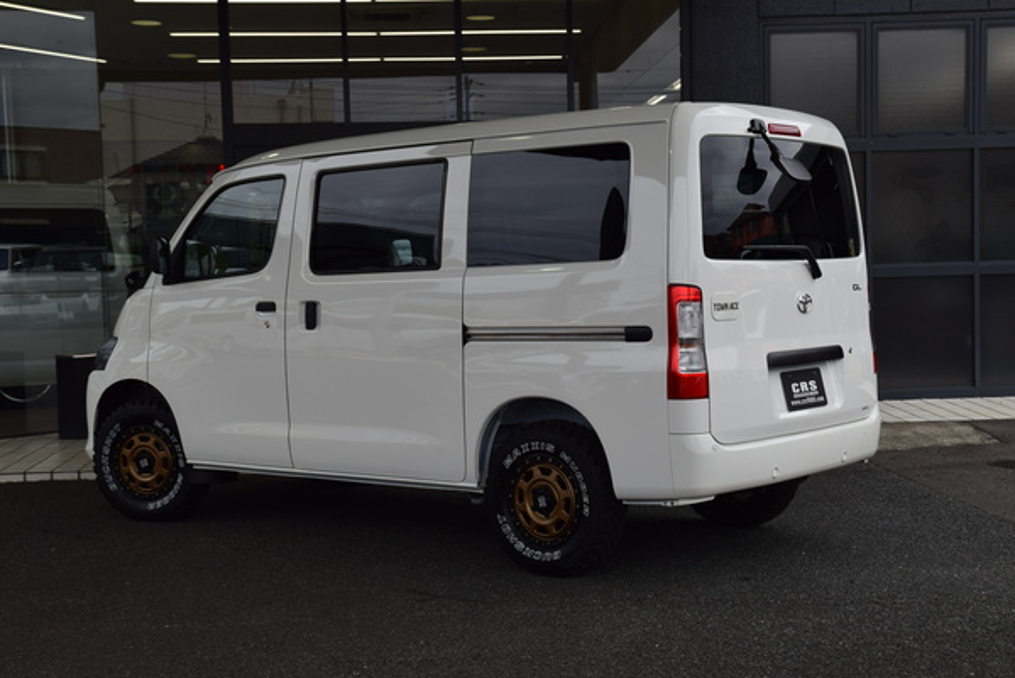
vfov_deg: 25.1
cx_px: 508
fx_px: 1524
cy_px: 339
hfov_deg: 36.8
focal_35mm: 54
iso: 280
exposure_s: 1/500
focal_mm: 36
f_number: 11
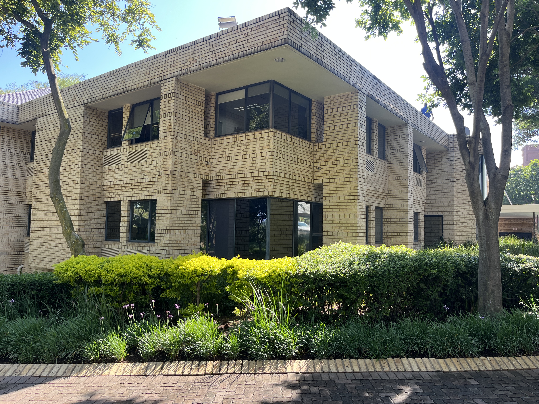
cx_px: 270
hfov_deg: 67.3
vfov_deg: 53.1
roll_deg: -1.2
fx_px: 405
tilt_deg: +1.9
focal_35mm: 26
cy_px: 202
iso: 50
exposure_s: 1/302
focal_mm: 5.1
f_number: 1.6
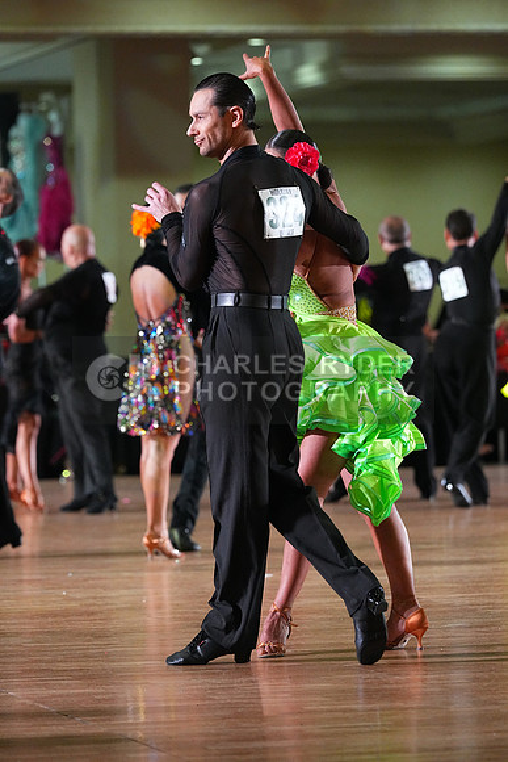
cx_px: 254
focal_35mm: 200
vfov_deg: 10.3
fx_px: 4230
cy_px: 381
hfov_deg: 6.9
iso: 8000
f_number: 5
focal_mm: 200
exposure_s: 1/400
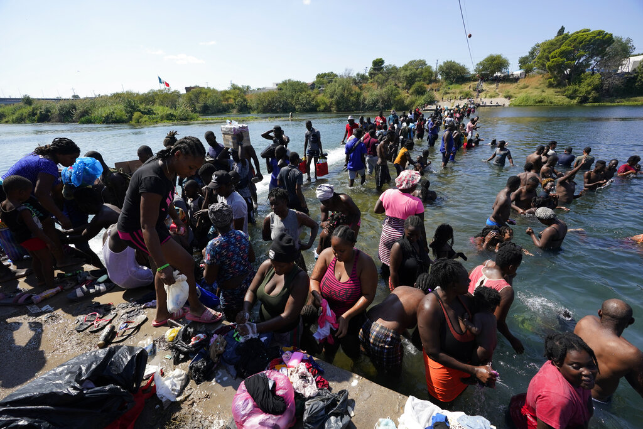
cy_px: 214
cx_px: 322
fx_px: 286
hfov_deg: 96.7
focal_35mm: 16
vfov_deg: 73.8
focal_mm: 16
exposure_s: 1/2000
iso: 640
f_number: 5.6
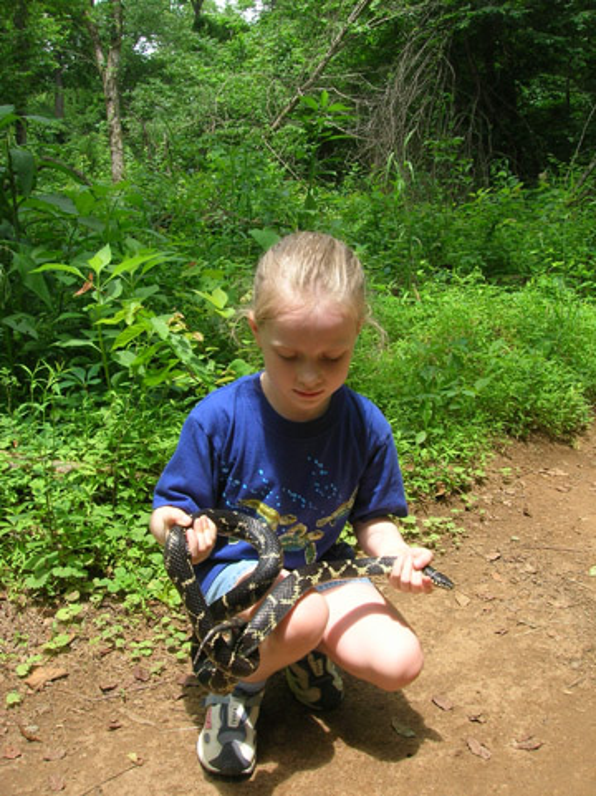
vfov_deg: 54.0
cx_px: 298
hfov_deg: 41.7
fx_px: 782
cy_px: 398
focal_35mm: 34
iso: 50
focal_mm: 5.7
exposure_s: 1/90.4
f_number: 4.9
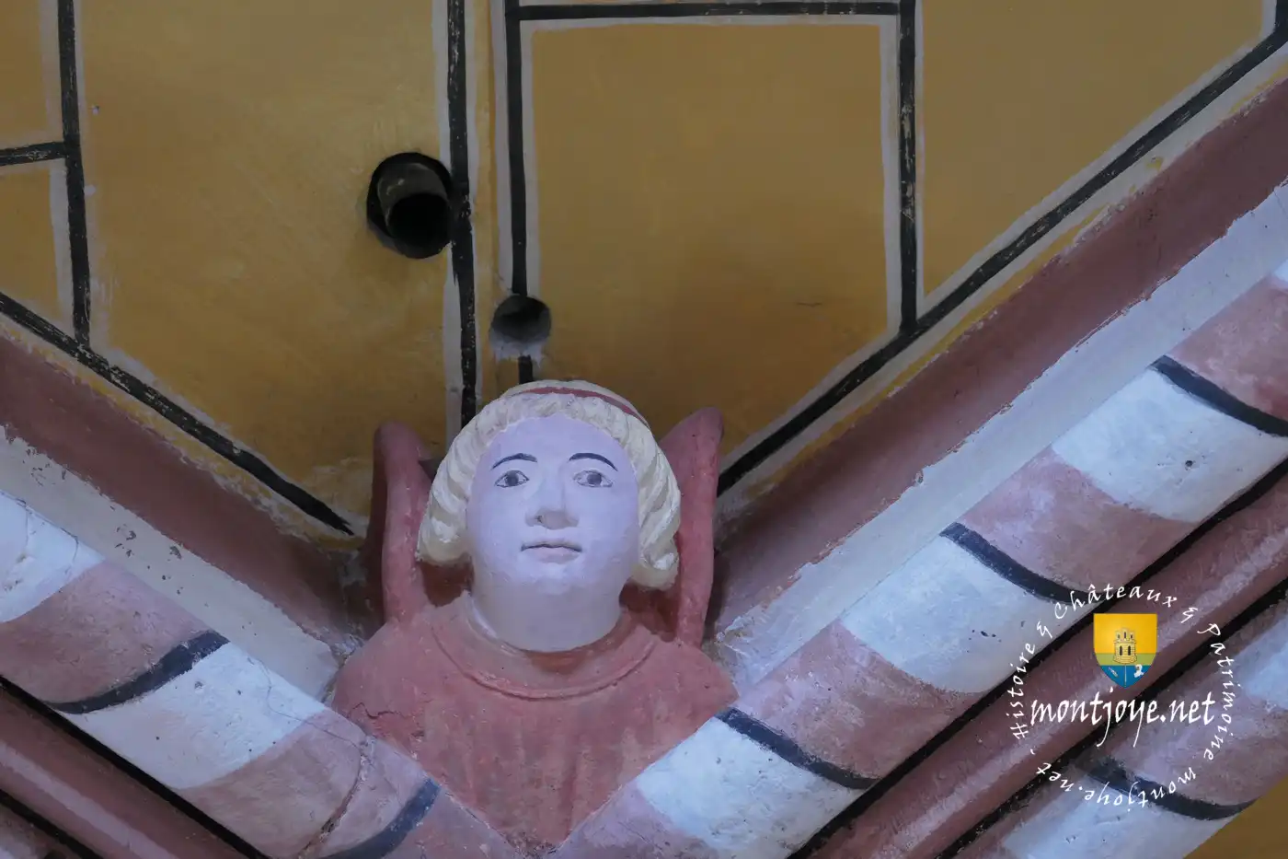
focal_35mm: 393
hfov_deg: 5.2
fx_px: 14058
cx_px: 644
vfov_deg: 3.5
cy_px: 430
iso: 800
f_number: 4
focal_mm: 143.18
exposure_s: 1/6
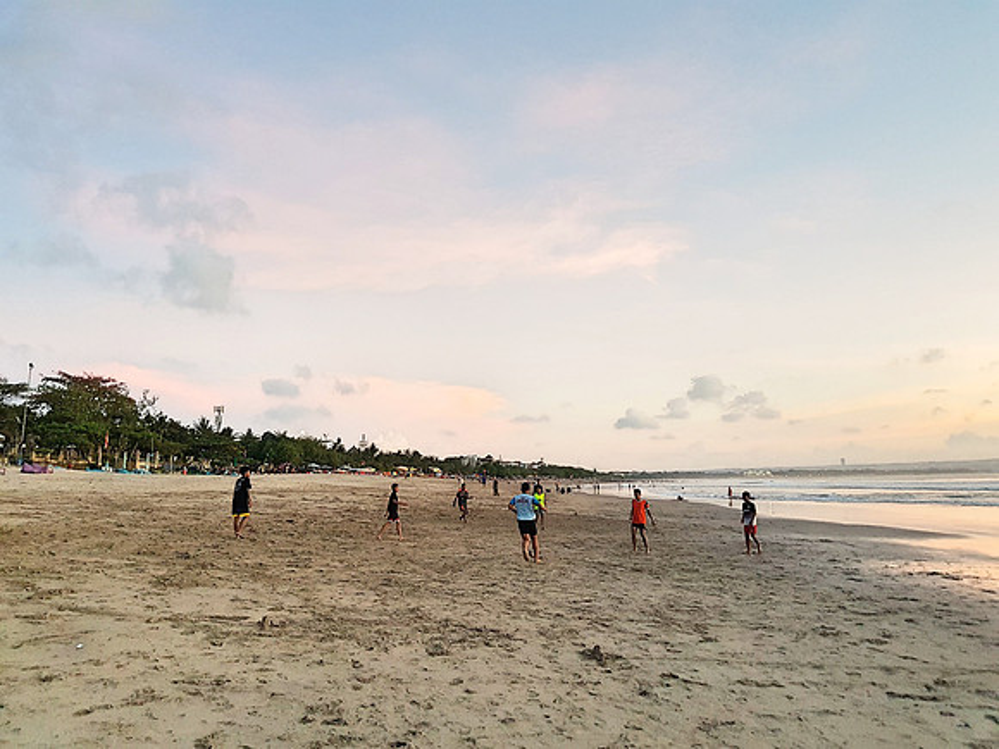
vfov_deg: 53.1
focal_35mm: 26
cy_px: 374
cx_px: 500
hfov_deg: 67.3
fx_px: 750
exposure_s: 1/50
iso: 160
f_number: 1.7
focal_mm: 4.2
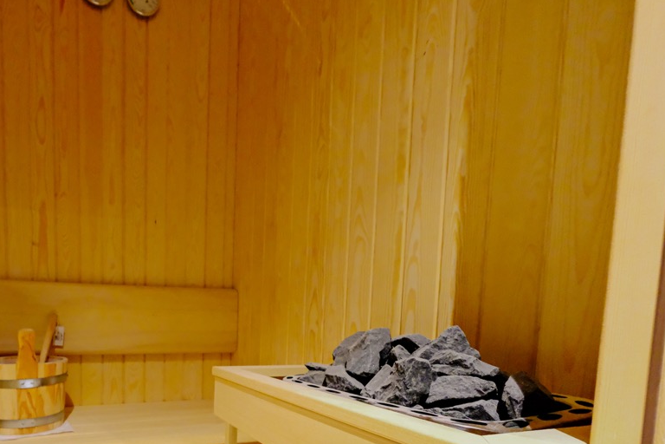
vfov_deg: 57.5
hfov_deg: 78.4
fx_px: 369
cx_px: 177
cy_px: 353
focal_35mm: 20
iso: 8000
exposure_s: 1/15
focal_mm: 8
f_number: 3.5
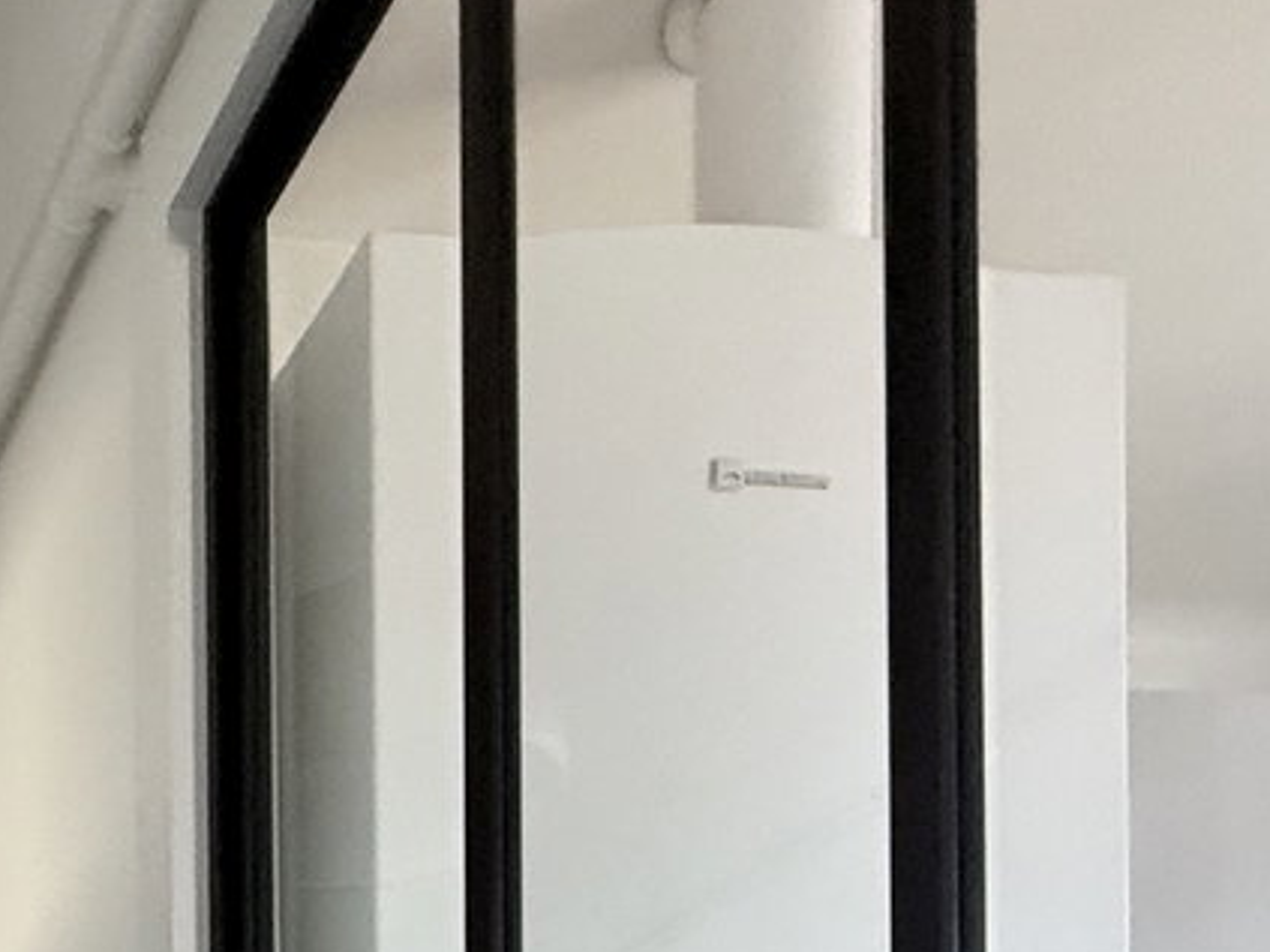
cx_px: -450
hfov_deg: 28.5
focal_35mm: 53
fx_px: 1944
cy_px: 1715
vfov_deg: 20.0
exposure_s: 1/83
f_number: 2.2
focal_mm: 2.22
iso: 320
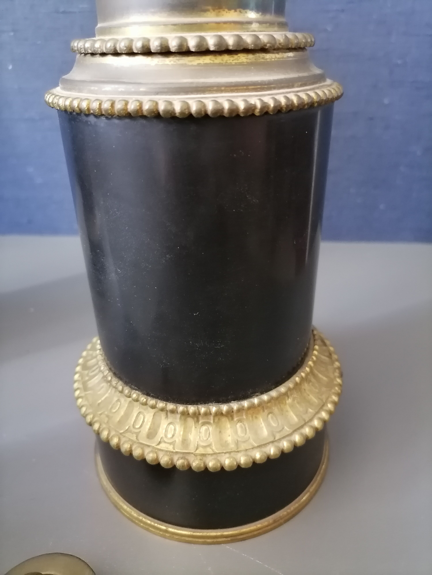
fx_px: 433
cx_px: 216
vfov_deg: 67.3
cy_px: 288
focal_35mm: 26
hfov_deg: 53.1
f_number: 1.8
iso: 1000
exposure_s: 1/25
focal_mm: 5.4
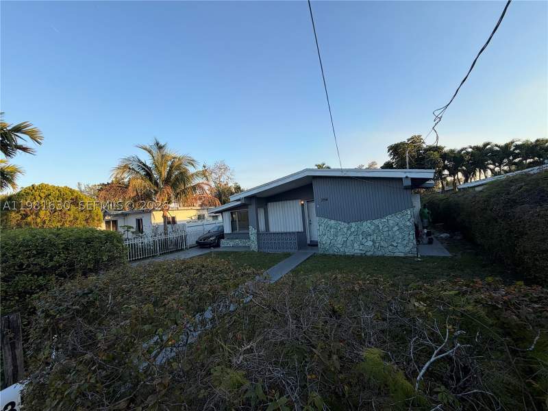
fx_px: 222
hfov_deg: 102.1
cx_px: 274
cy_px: 206
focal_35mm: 14
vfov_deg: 85.7
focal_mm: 2.22
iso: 50
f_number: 2.2
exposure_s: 1/502
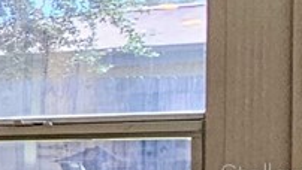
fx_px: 898
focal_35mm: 112
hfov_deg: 8.8
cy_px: 174
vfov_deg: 10.7
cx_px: -834
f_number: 2.2
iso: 160
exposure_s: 1/60
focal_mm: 2.2
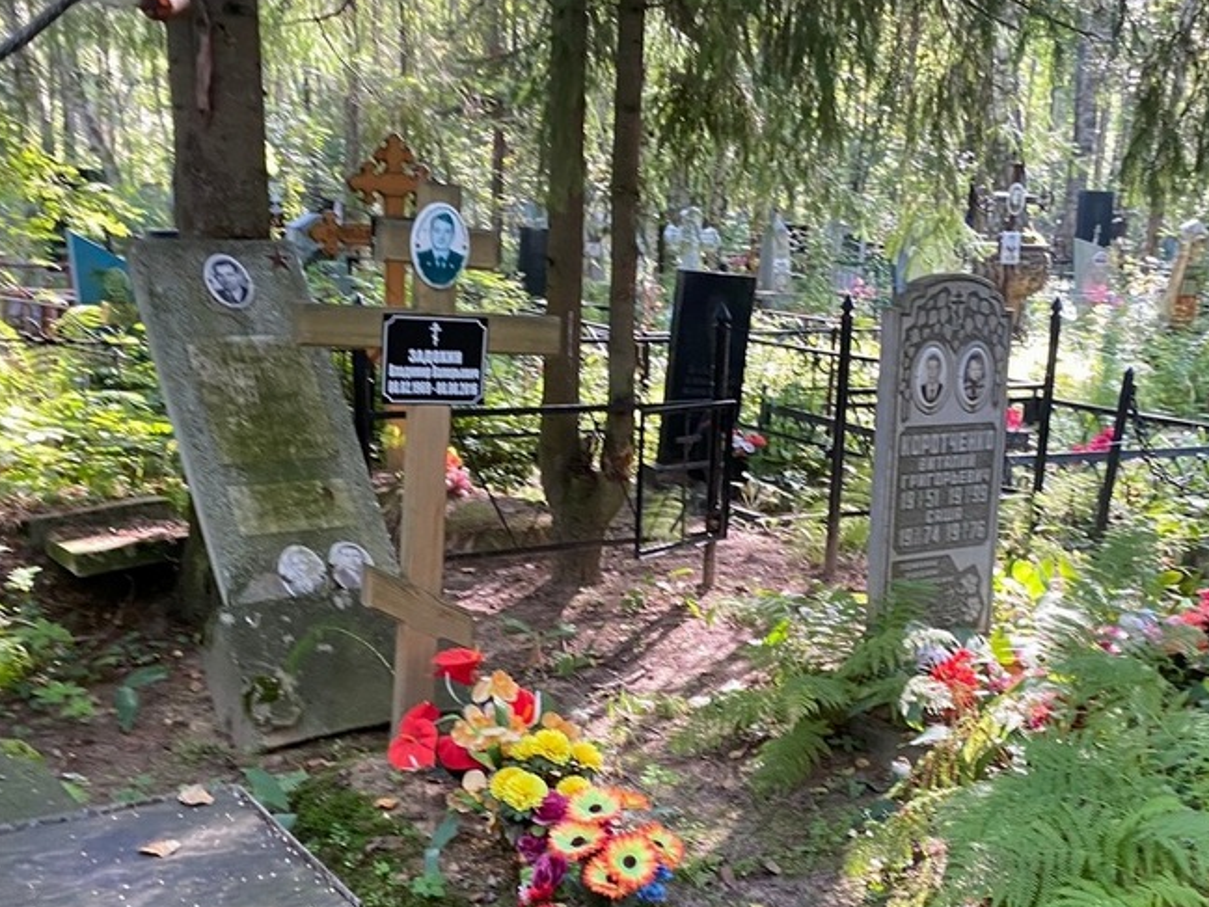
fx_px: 1432
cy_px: 659
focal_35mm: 41
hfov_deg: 45.4
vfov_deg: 34.5
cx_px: 745
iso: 125
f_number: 1.8
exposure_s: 1/72
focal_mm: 4.25
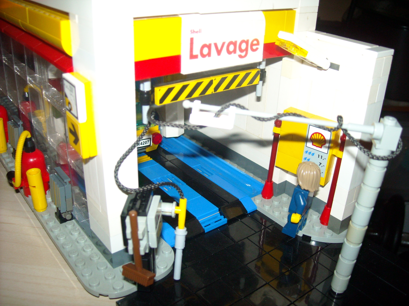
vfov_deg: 40.7
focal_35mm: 35
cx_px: 204
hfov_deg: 52.6
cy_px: 153
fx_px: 414
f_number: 2.8
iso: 200
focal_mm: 5.7
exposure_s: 1/60
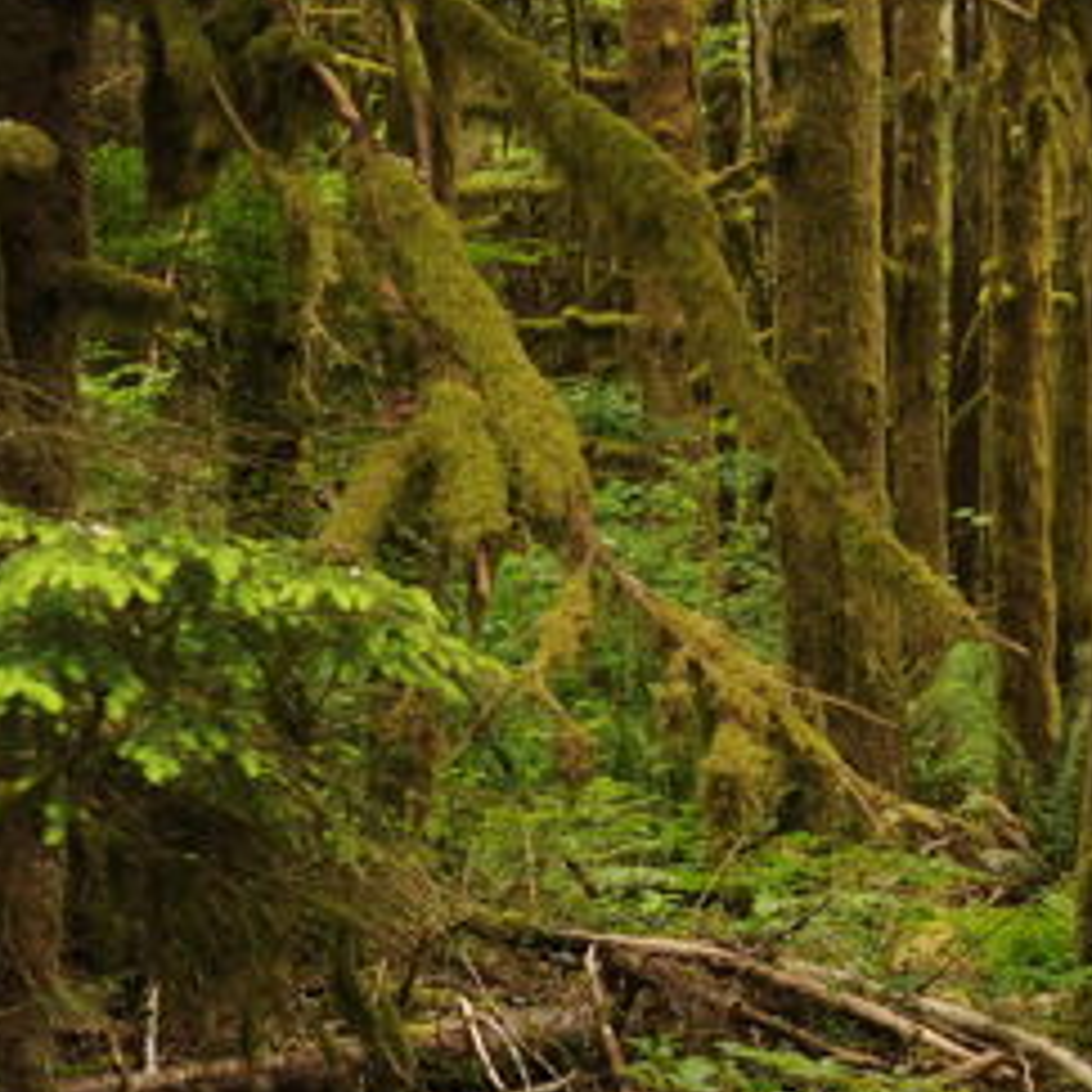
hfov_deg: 16.8
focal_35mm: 98
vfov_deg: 17.7
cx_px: 1402
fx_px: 3498
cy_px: 768
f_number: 6.3
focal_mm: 35
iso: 200
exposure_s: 1/40
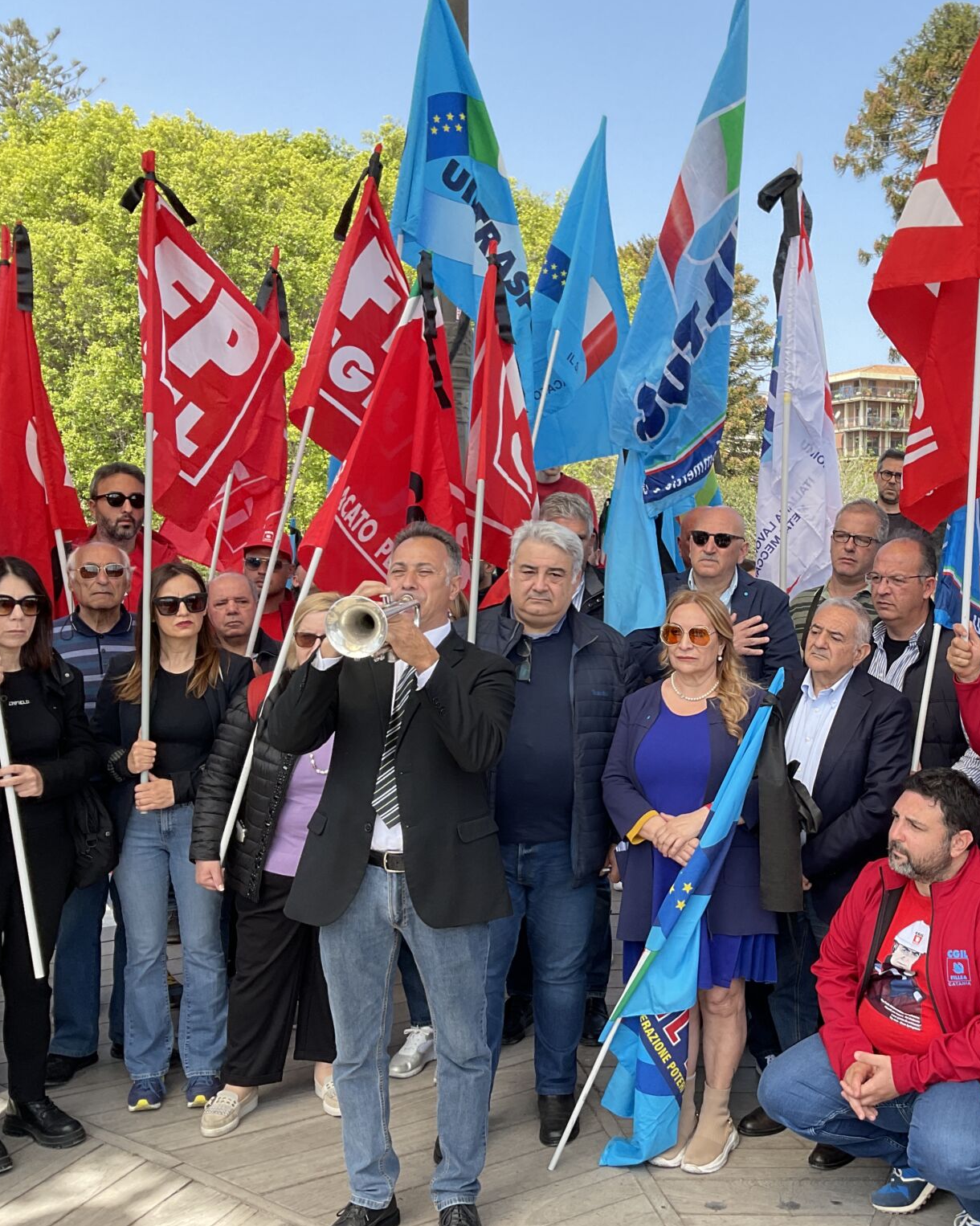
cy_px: 614
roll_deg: -0.4
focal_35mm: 38
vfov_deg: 47.9
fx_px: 1378
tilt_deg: -2.7
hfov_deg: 38.2
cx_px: 733
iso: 16
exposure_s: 1/425
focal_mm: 3
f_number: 1.8
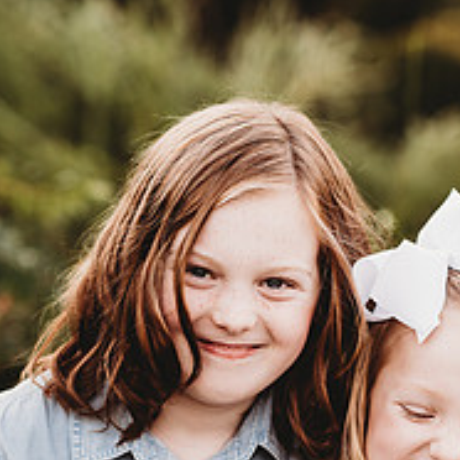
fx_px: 2631
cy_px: 529
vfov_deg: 9.9
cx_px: 307
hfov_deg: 10.0
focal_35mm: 175
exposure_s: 1/200
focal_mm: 85
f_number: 2.2
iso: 125
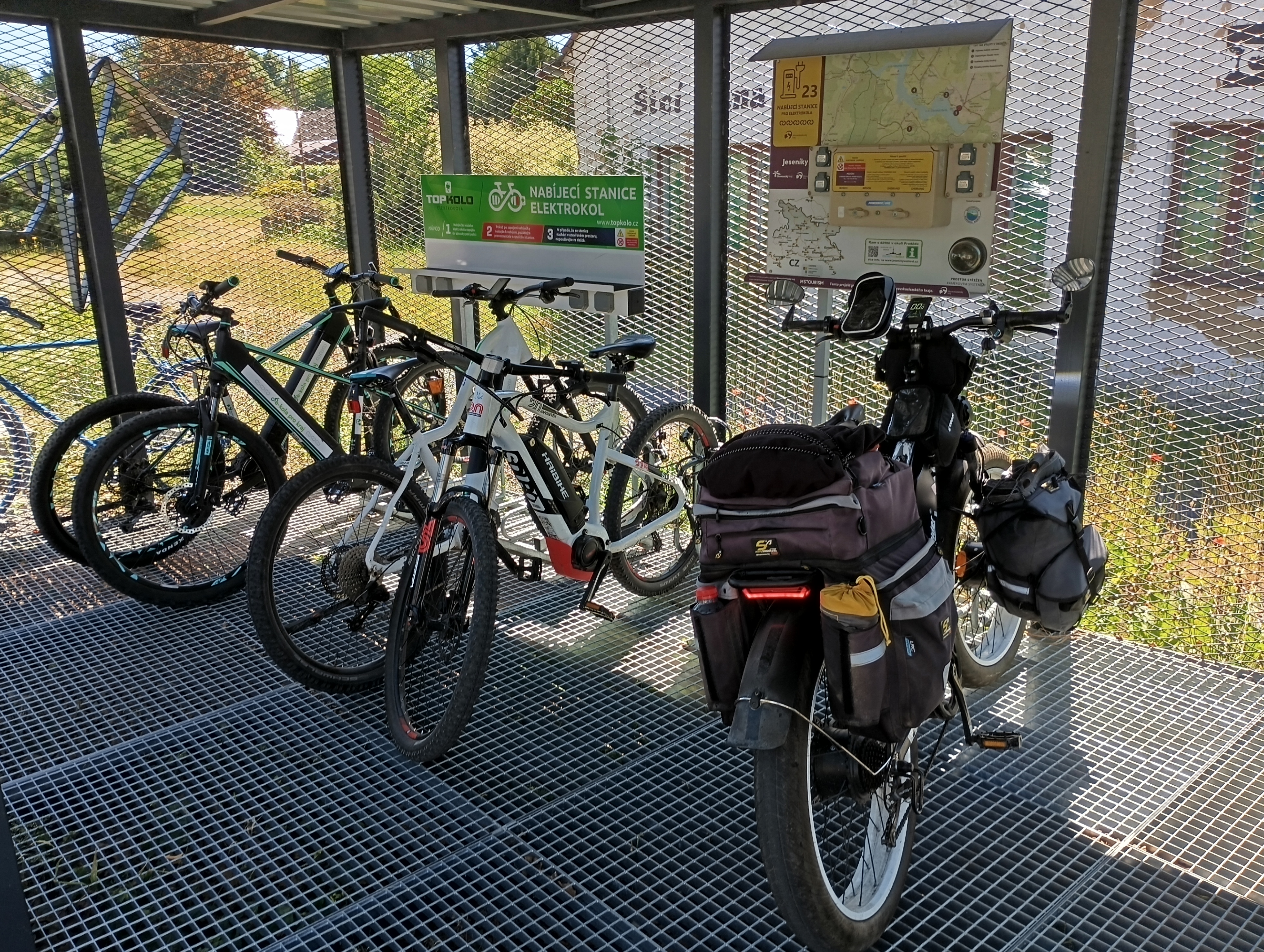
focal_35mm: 28
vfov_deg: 49.9
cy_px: 476
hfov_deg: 63.4
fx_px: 1024
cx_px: 632
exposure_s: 1/100
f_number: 1.8
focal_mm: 4.26
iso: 58
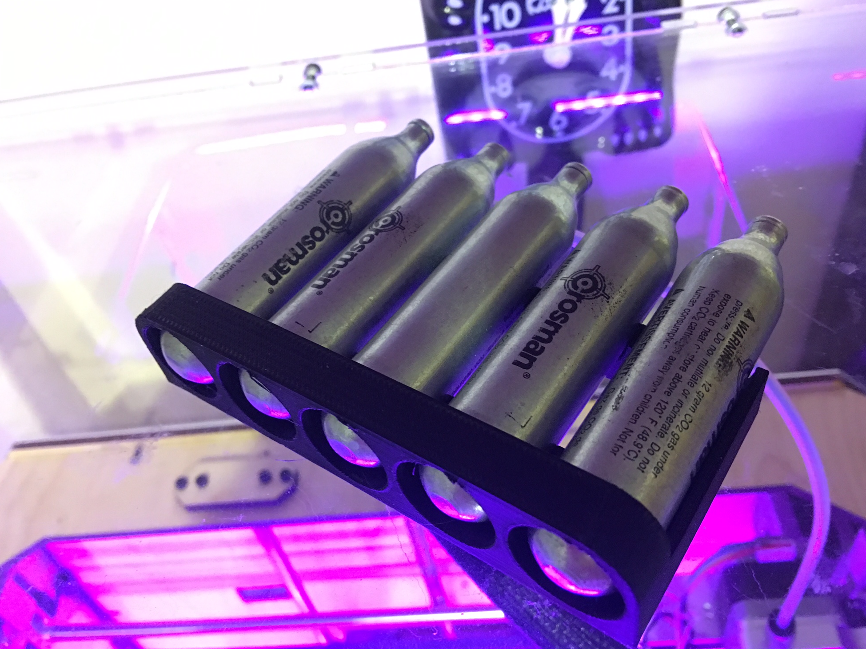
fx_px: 751
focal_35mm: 30
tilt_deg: -45.1
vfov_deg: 46.8
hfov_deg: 60.0
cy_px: 329
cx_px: 444
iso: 125
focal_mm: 4.15
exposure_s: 1/4
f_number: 2.2
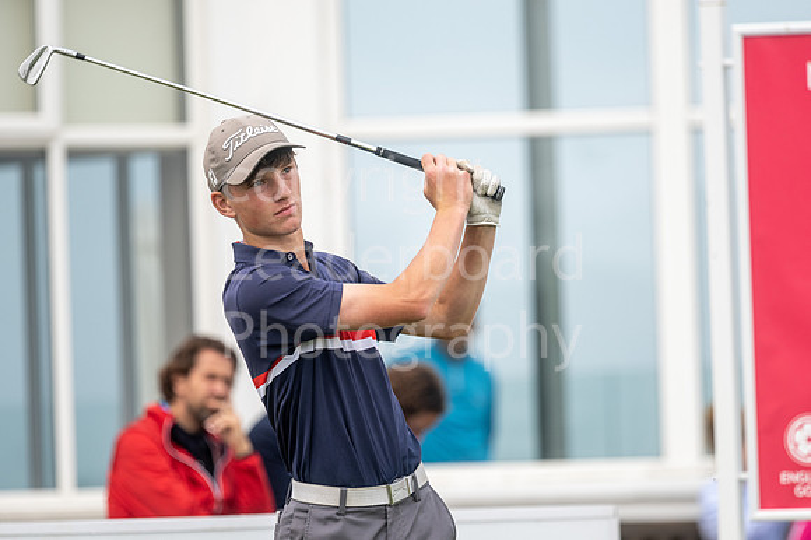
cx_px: 406
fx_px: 10131
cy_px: 270
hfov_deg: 4.6
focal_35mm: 450
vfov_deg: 3.1
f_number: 4
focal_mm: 300
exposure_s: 1/1000
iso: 200
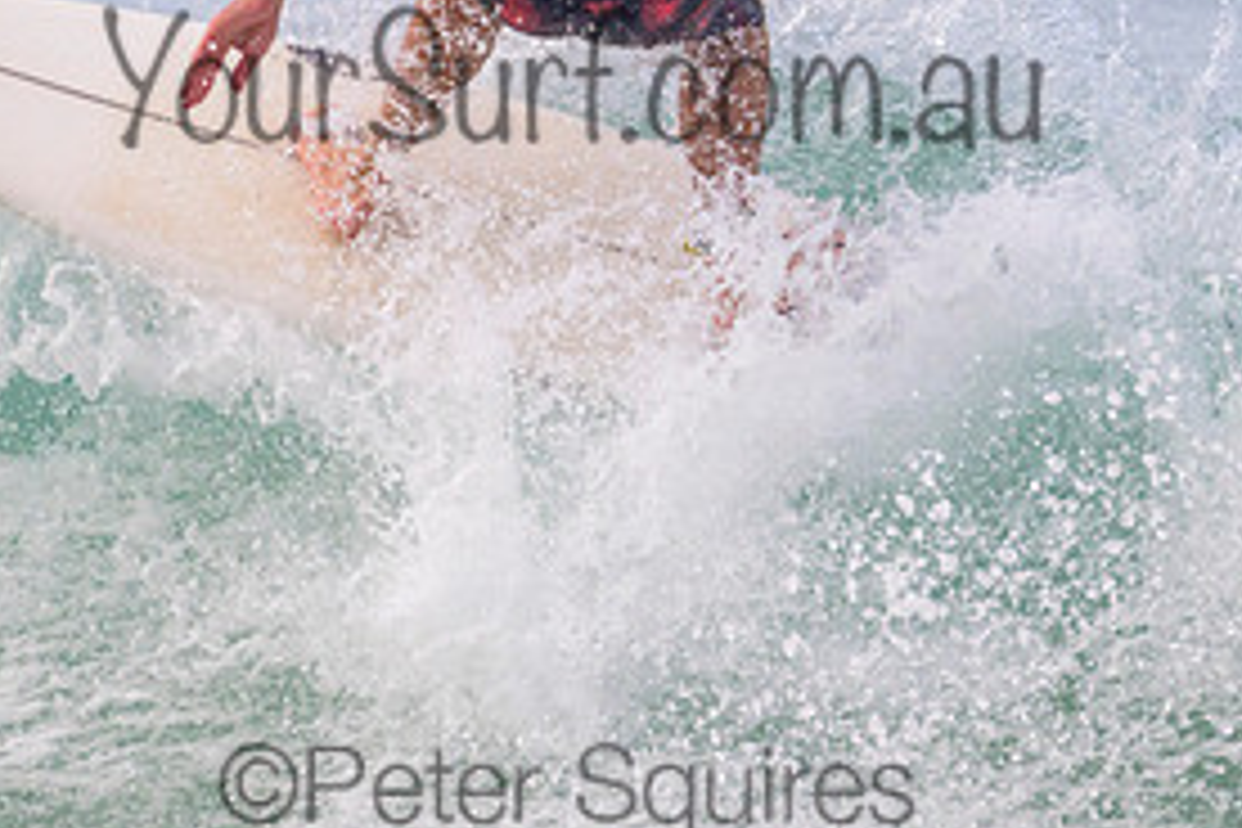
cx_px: 737
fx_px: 65476
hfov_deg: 1.1
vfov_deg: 0.7
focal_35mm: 1898
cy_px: 148
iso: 1400
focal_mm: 800
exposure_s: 1/2000
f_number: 11
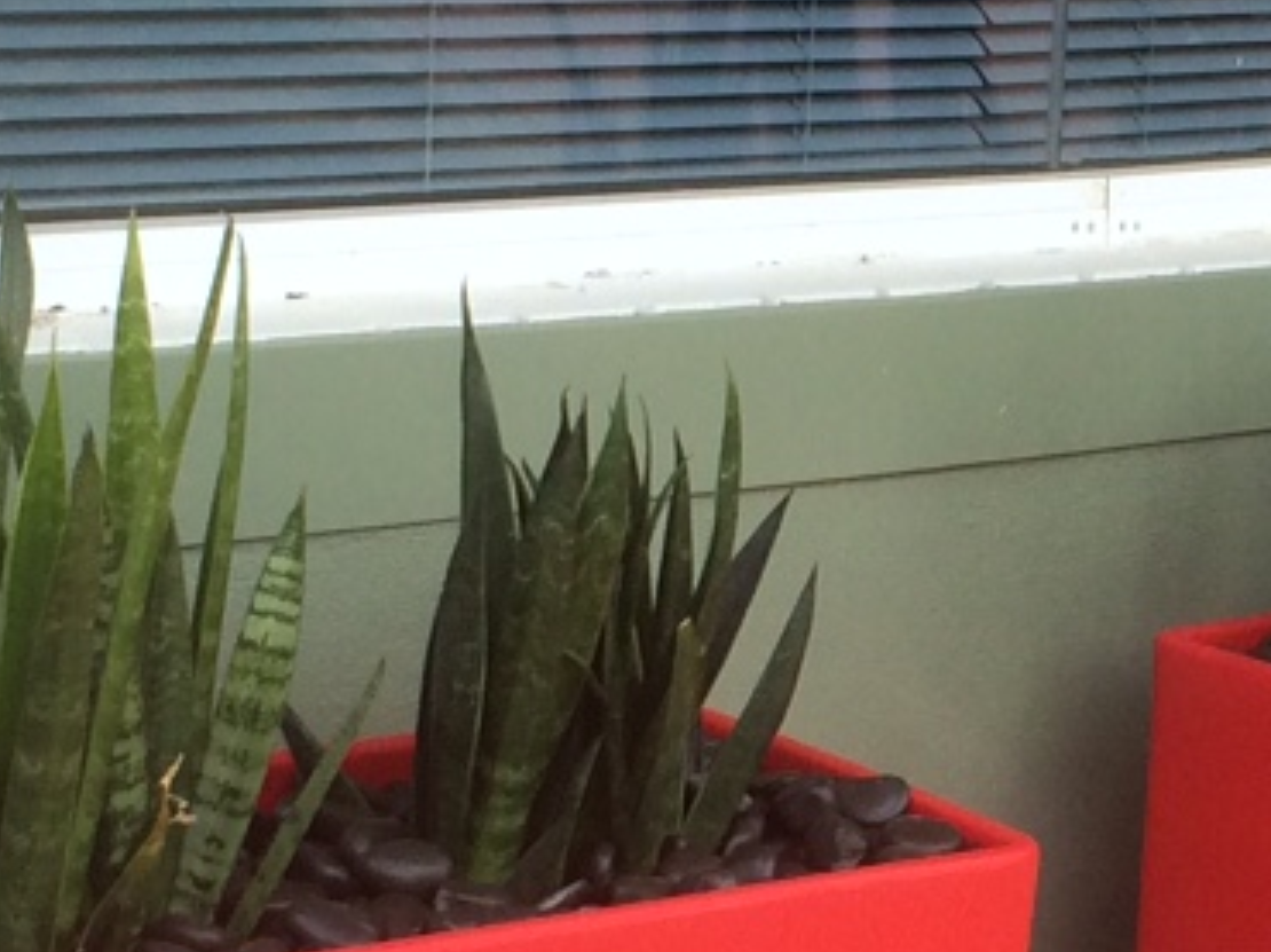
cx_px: 1353
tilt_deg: -13.1
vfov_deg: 11.5
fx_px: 4697
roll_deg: -5.8
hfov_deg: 15.1
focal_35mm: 128
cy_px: 722
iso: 32
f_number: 2.2
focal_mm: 4.15
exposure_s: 1/387
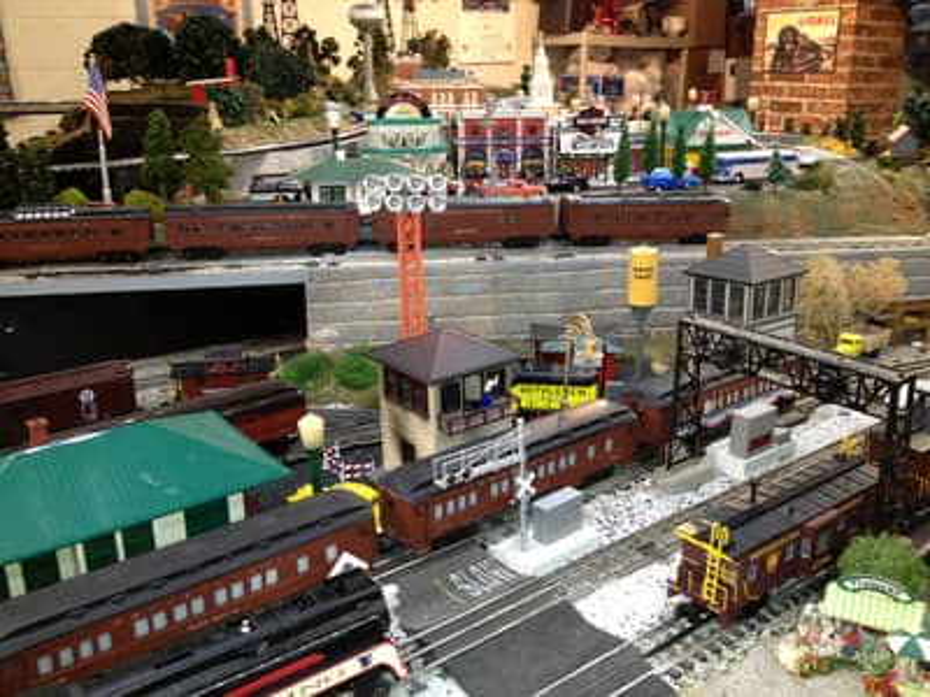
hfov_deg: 52.6
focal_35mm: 35
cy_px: 348
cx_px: 465
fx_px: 940
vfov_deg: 40.7
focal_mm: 4.28
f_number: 2.4
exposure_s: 1/20
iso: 200
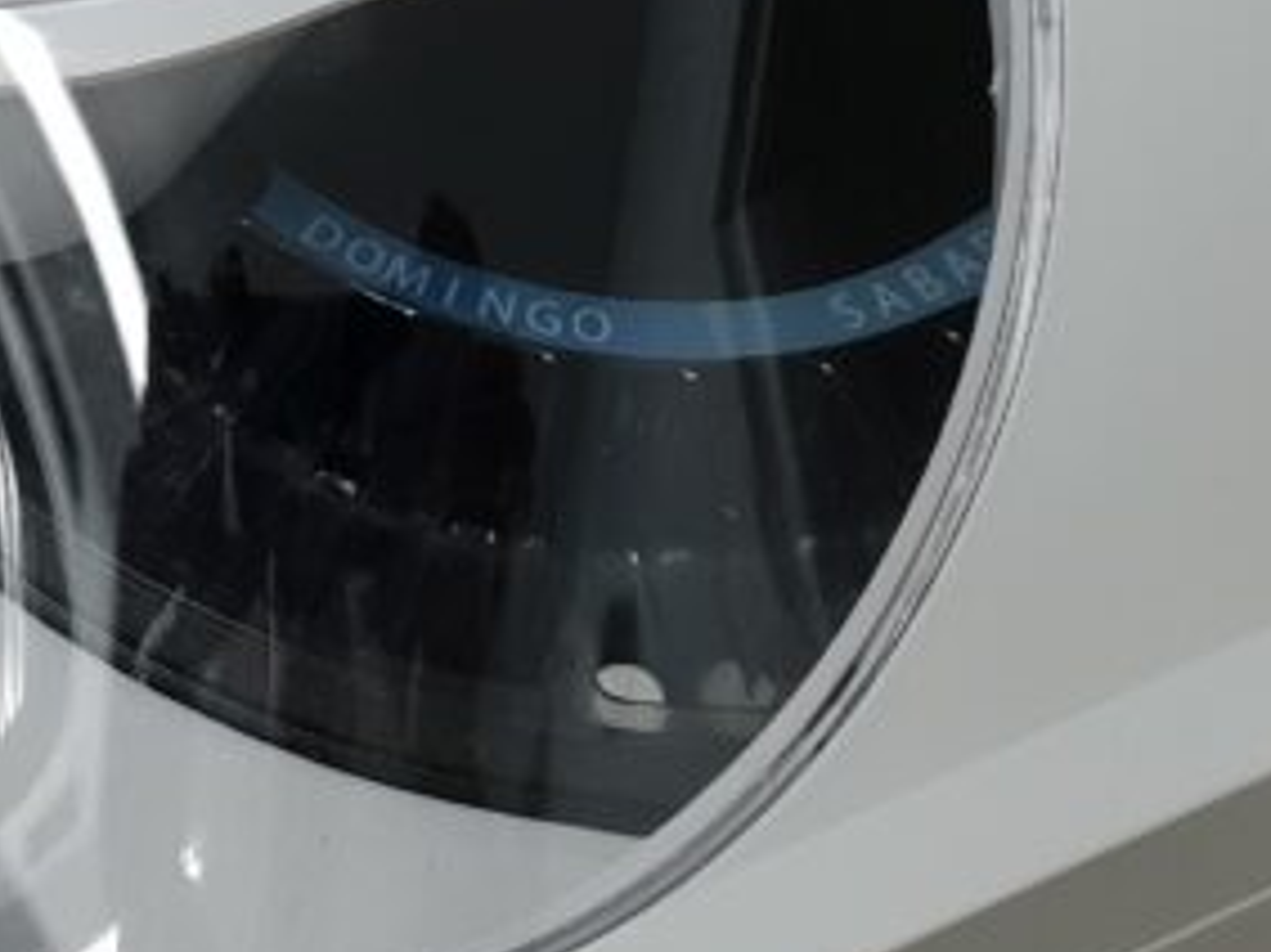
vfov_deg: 14.4
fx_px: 3450
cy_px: -566
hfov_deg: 20.2
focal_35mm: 94
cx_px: -9
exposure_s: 1/50
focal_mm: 4.3
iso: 160
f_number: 2.4
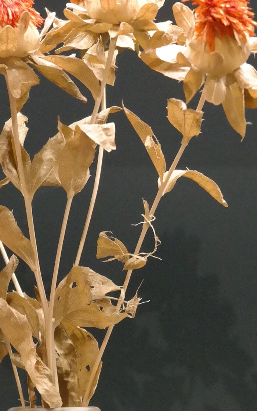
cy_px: 447
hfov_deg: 10.0
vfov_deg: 15.5
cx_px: 91
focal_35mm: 131
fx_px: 1468
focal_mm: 24
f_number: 4
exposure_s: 1/40
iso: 1600
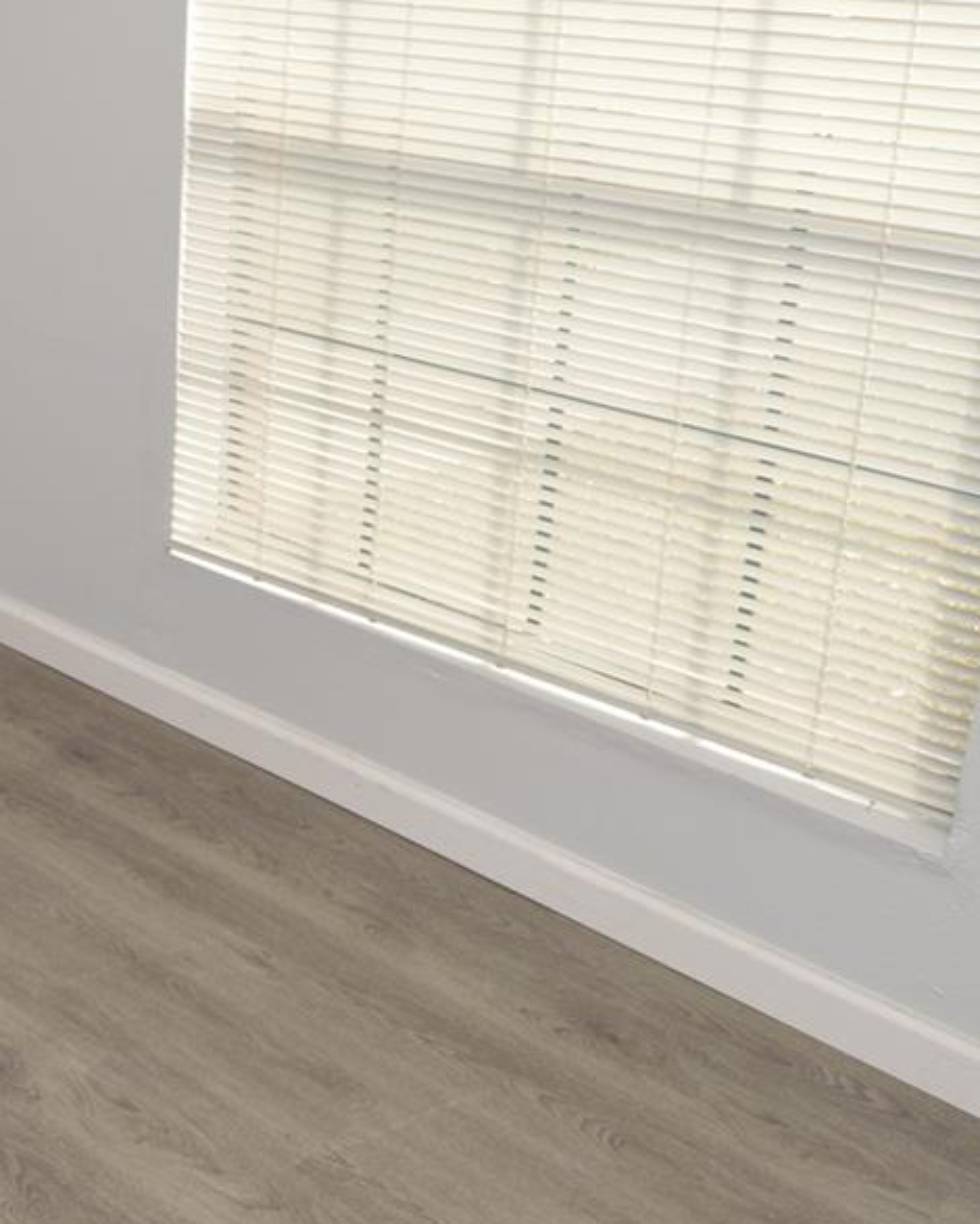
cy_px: 391
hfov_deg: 29.8
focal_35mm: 46
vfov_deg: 39.8
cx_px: -71
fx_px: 1667
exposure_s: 1/125
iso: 180
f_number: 5.6
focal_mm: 12
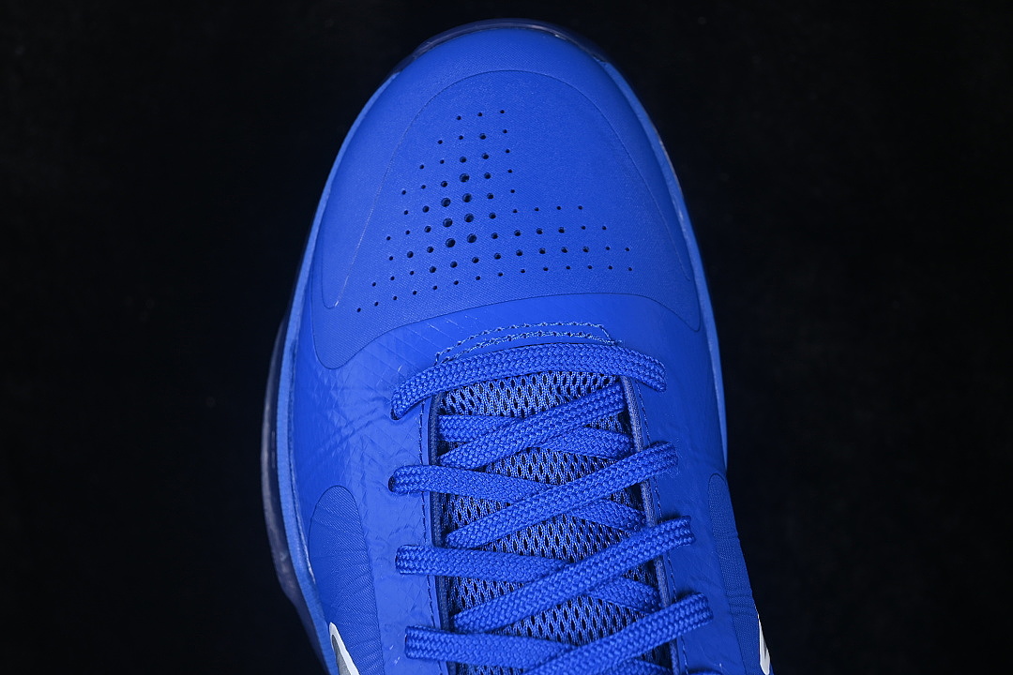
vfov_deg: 18.2
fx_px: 2110
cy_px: 338
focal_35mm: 75
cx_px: 506
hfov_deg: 27.0
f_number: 6.3
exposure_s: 1/60
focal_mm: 50
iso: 160
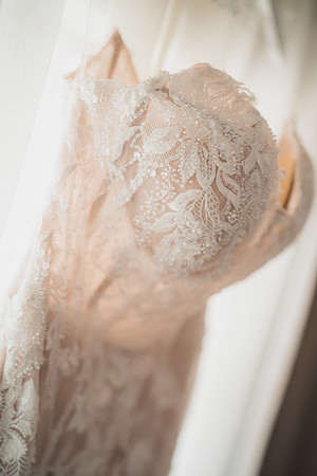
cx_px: 158
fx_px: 660
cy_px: 238
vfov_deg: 39.6
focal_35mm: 50
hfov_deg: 27.0
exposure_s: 1/200
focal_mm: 50
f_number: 1.4
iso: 400
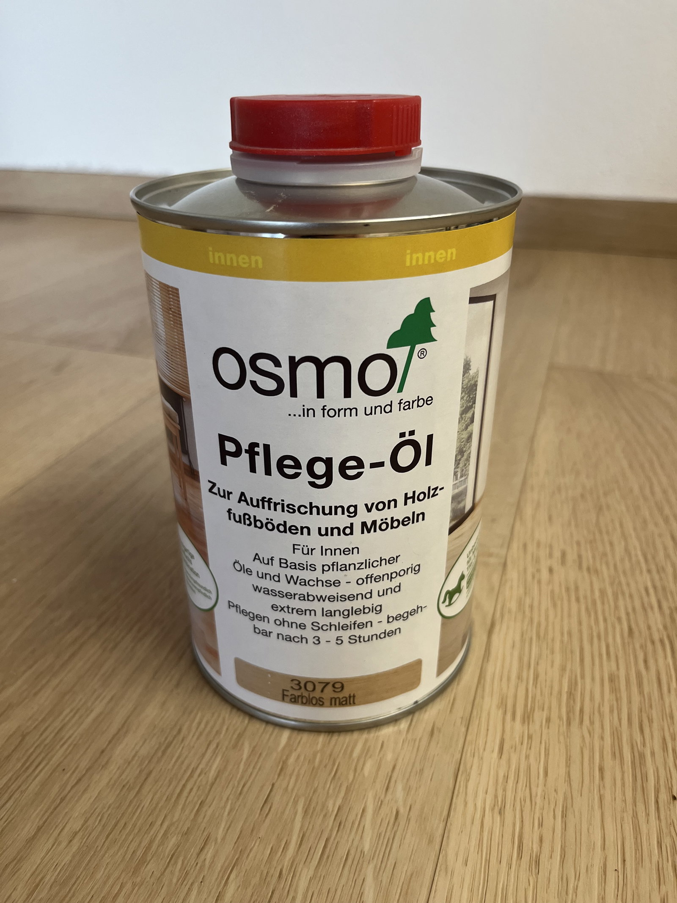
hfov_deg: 53.1
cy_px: 452
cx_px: 338
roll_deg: -1.7
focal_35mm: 26
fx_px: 678
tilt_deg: -28.8
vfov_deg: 67.3
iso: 125
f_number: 1.6
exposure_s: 1/121
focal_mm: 5.1
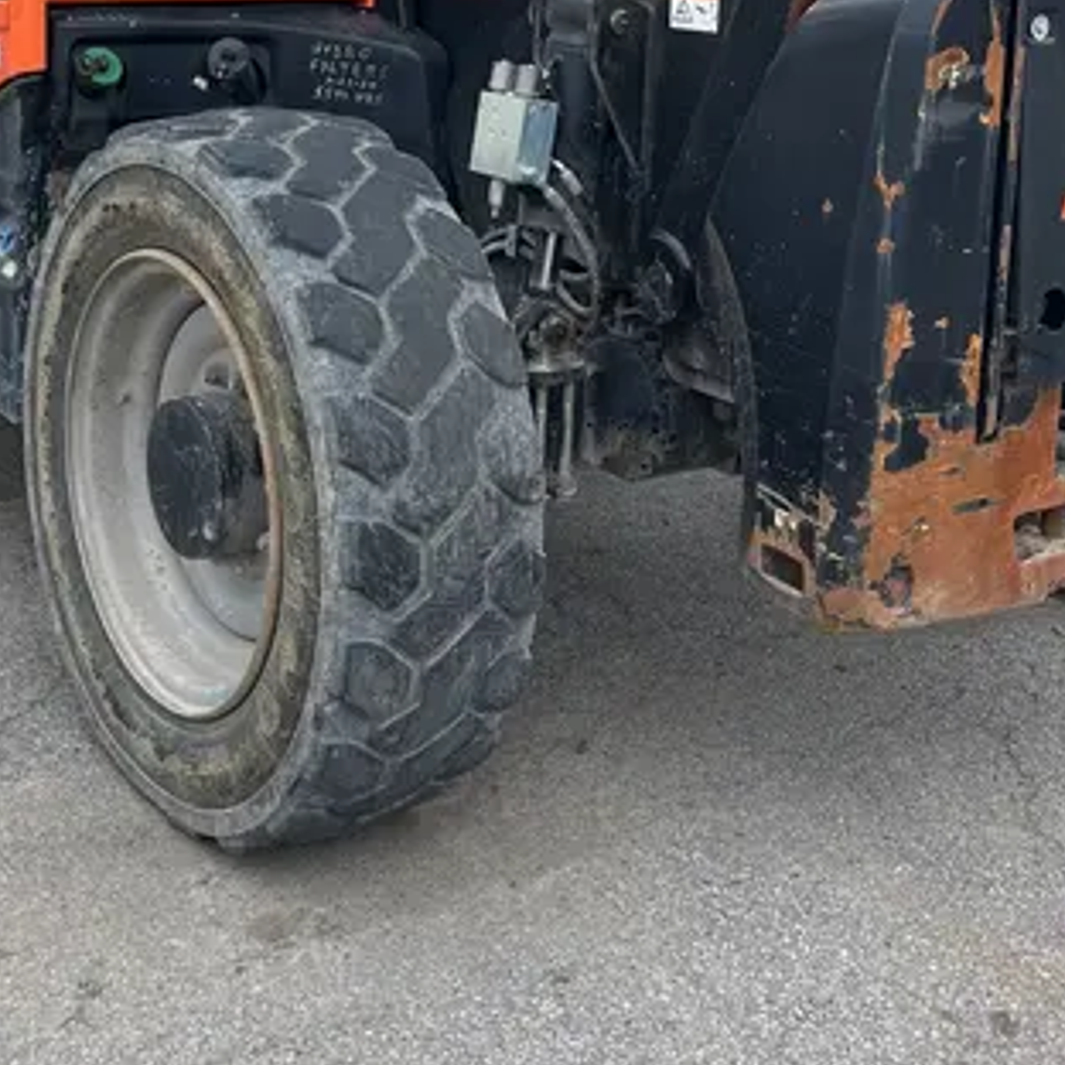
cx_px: 430
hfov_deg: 31.6
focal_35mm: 54
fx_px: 1880
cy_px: 111
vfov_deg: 30.3
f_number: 1.6
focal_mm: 5.1
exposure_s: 1/943
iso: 50
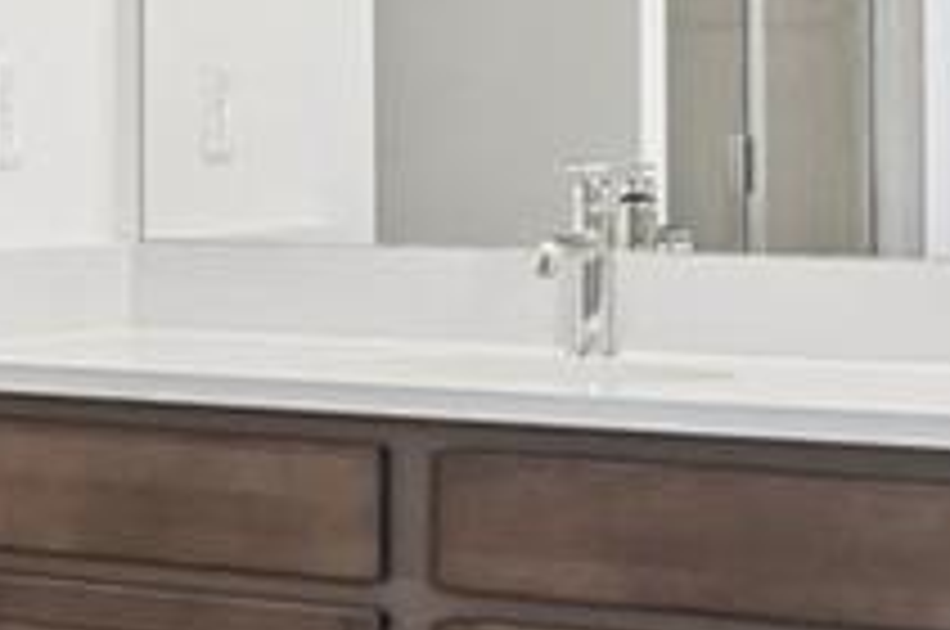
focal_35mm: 114
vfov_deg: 12.0
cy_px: 194
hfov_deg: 15.9
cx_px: -635
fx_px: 3004
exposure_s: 1/40
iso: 400
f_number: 8
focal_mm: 10
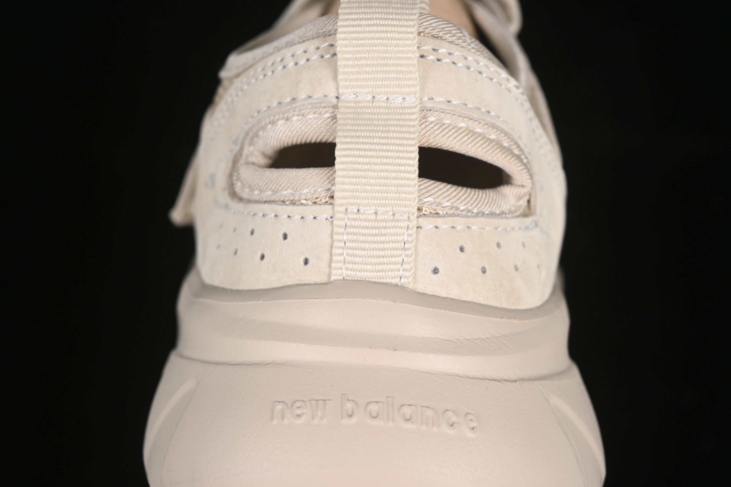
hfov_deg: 27.0
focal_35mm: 75
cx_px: 366
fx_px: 1523
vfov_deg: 18.2
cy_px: 244
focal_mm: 50
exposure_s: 1/80
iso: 160
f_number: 7.1
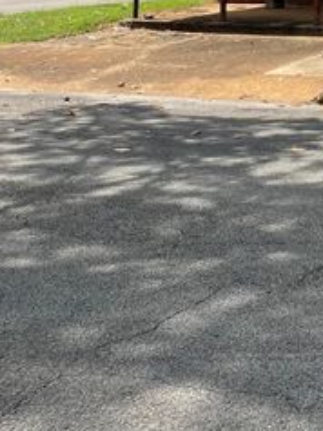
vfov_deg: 24.4
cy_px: -79
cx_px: 425
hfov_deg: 18.6
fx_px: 910
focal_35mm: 73
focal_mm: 4.2
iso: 32
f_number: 1.6
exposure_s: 1/4132
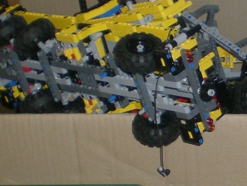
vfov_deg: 10.8
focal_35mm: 137
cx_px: 304
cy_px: 153
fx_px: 978
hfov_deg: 13.9
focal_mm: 6.3
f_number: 3.1
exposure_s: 1/60
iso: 100
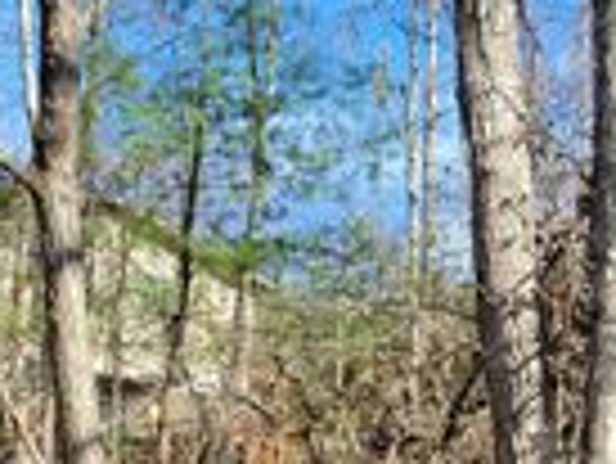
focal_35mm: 95
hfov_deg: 19.9
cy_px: 408
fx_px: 1692
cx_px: 634
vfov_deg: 15.4
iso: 40
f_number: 1.8
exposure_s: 1/1008
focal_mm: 5.4
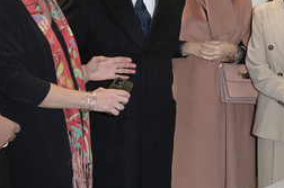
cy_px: 48
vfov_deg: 15.8
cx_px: 216
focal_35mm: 86
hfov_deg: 23.4
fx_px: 677
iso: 1600
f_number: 5.6
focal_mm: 48
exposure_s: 1/125
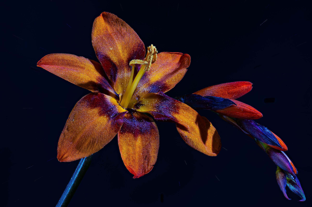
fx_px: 909
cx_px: 156
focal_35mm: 105
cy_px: 104
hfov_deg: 19.5
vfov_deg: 13.0
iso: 100
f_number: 14
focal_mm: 105
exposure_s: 1/6
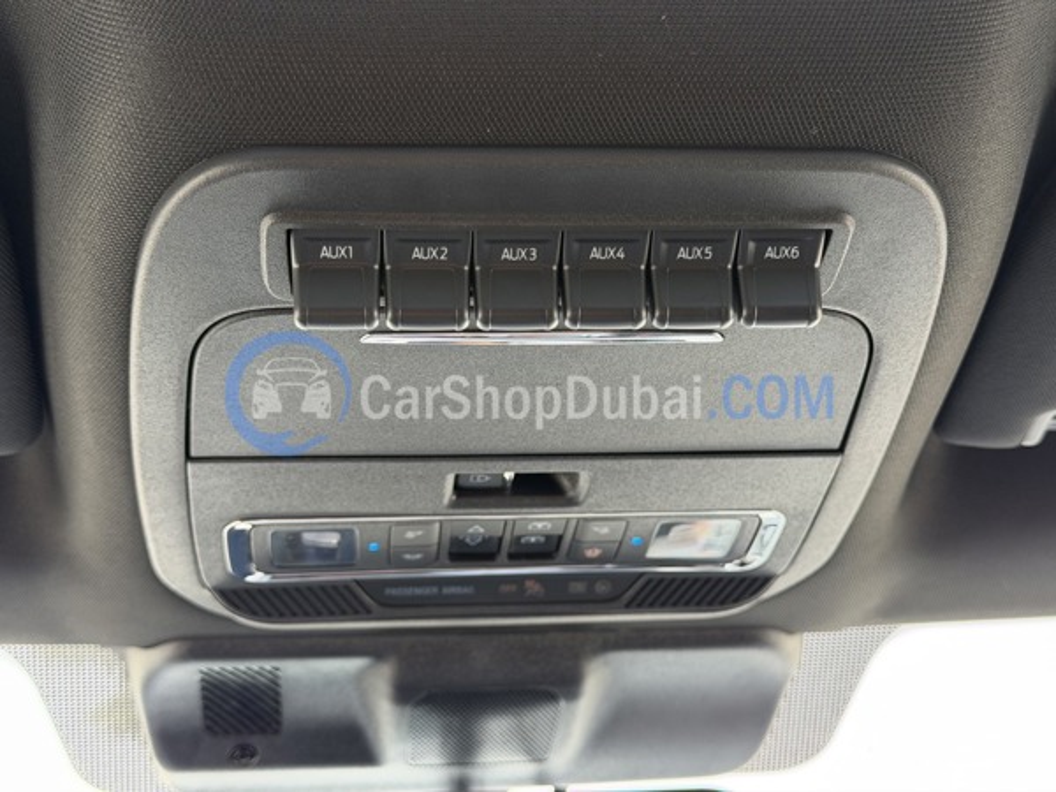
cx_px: 528
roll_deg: +5.1
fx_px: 1464
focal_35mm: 48
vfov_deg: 30.3
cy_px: 396
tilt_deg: +27.3
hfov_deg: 39.7
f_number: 1.78
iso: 64
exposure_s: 1/121
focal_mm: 6.76
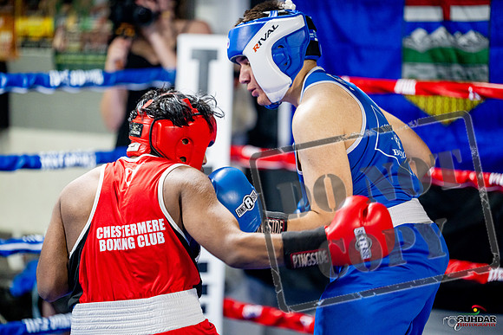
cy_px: 168
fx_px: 2096
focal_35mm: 150
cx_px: 252
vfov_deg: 9.2
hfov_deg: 13.7
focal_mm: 150
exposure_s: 1/800
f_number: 2
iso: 4000
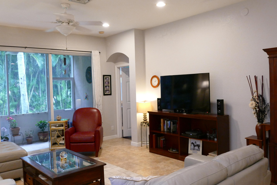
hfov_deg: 58.7
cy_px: 92
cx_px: 138
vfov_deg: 41.1
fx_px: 246
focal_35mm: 32
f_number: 4.5
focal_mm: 11.6
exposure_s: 1/60
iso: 1600
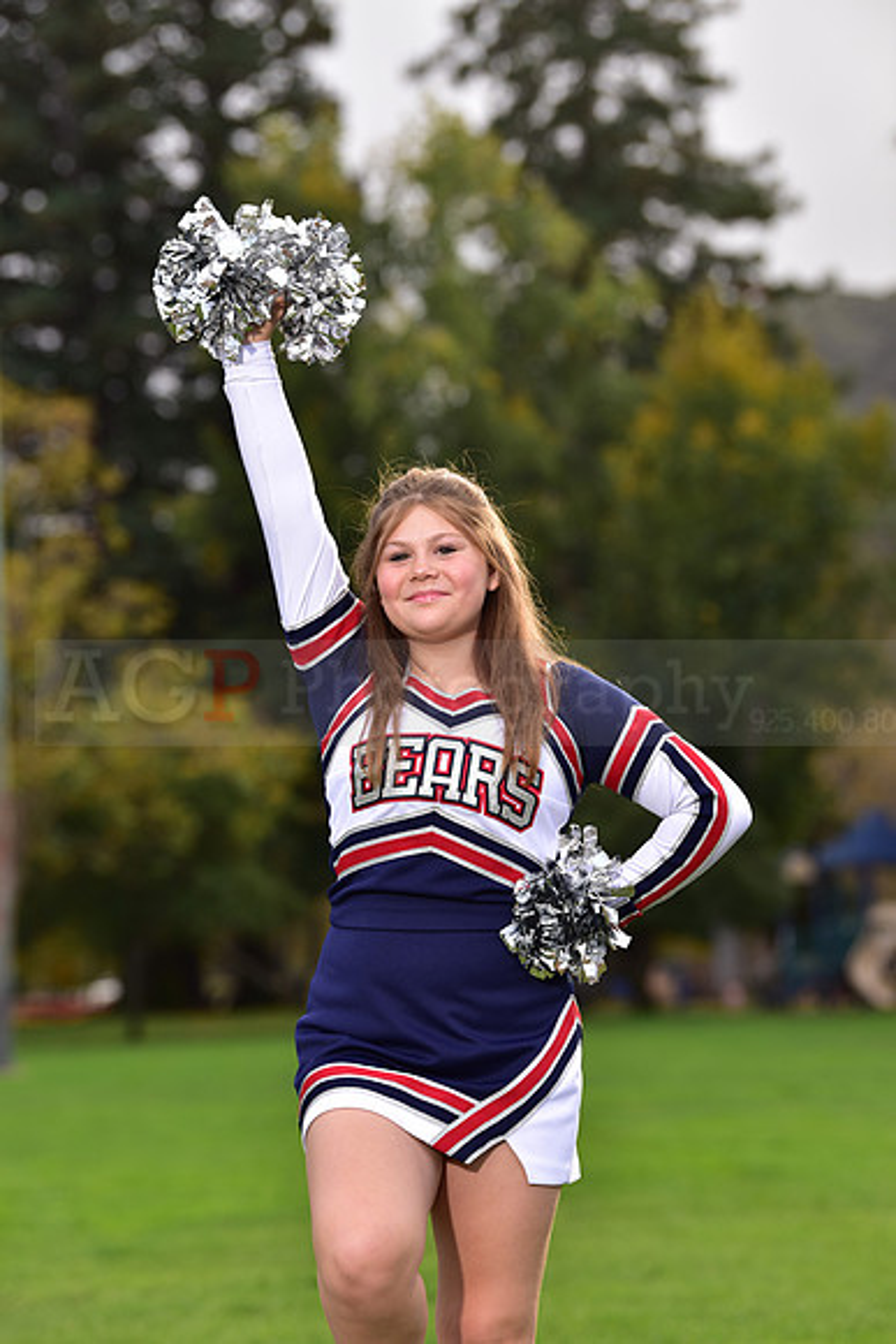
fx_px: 5037
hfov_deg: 10.2
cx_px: 448
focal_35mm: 135
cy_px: 672
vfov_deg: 15.2
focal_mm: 135
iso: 160
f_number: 4.5
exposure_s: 1/250
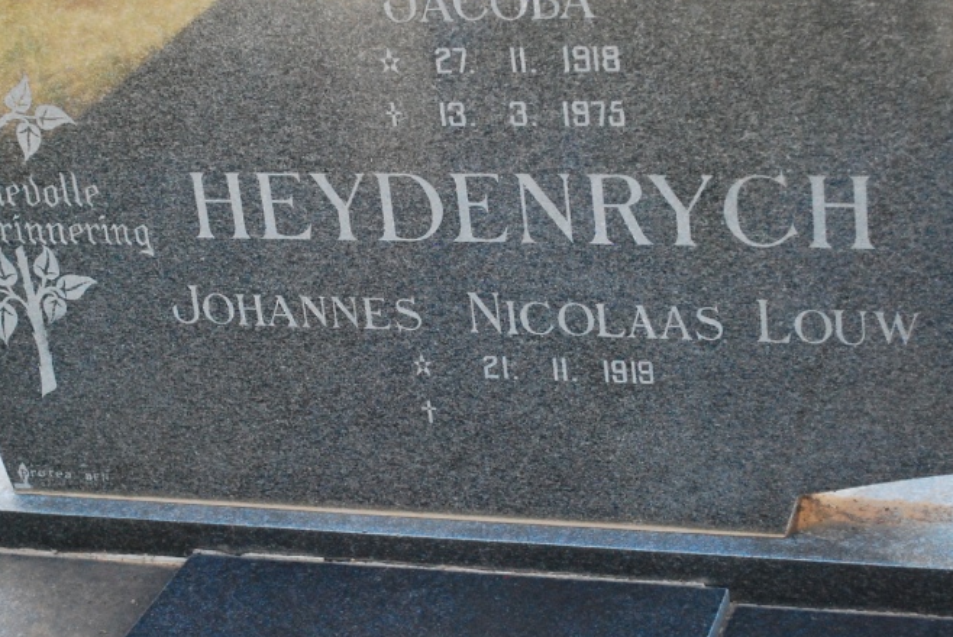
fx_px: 2226
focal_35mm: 84
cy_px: 290
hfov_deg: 24.1
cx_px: 385
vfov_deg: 16.3
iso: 1600
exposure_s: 1/800
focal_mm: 36
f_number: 5.3
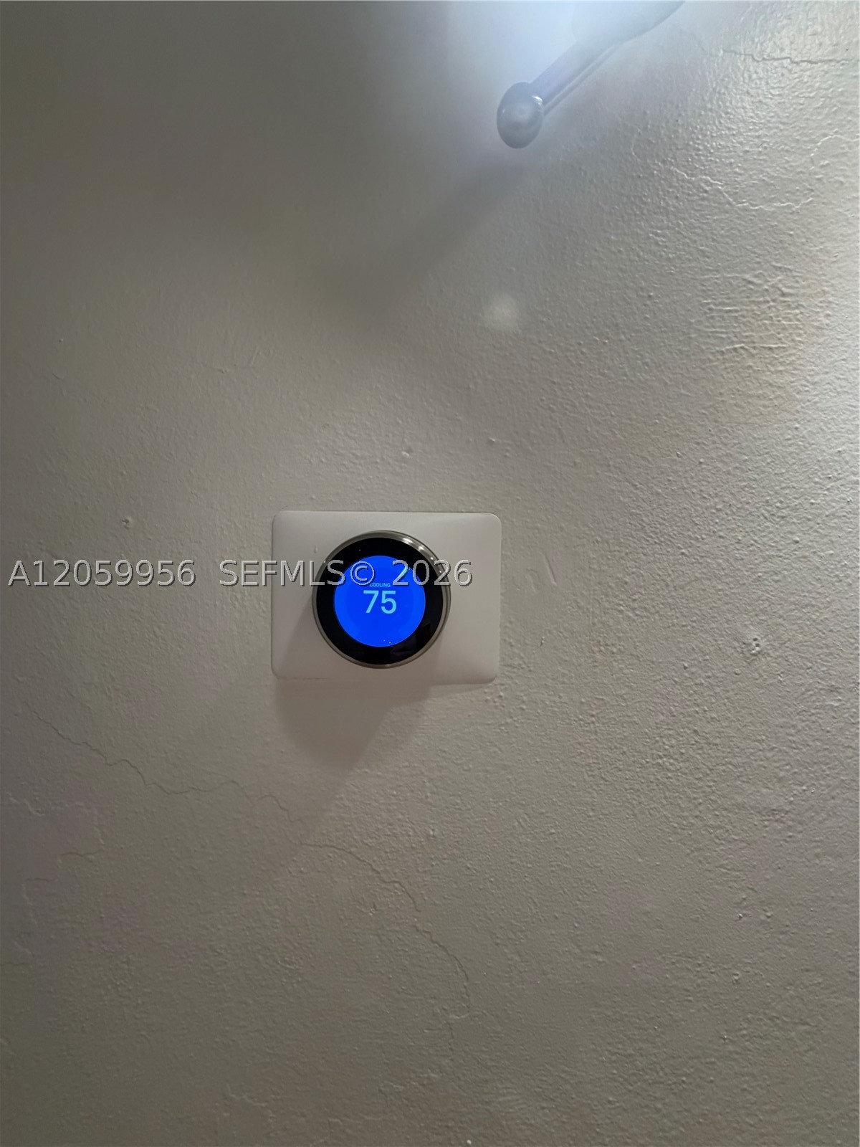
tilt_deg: -3.2
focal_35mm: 14
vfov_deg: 102.1
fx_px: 464
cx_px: 430
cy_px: 574
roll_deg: -2.1
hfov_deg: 85.7
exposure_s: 1/120
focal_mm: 2.22
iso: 160
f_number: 2.2
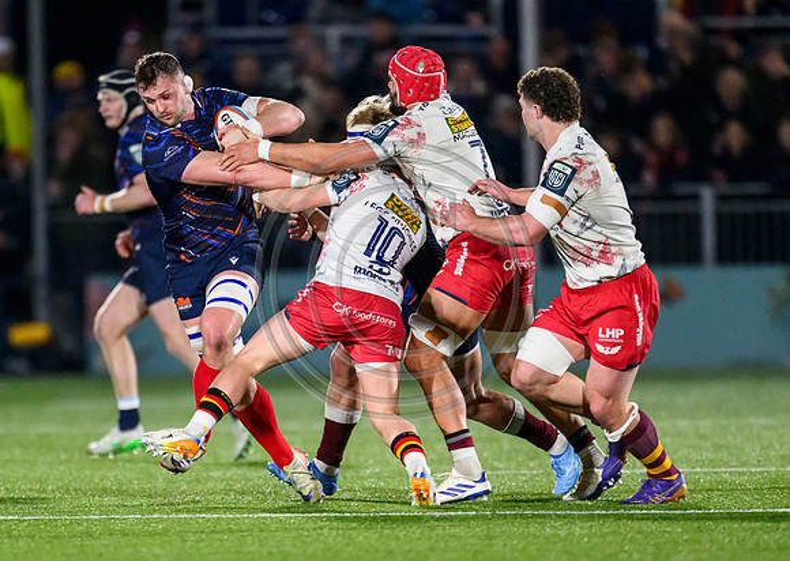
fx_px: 18141
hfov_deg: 2.5
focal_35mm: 810
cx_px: 342
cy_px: 359
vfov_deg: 1.8
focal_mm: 560
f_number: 4
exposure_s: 1/1250
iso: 10000
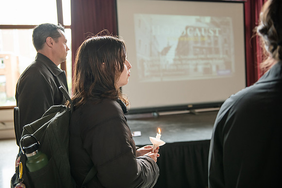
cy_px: 94
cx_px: 141
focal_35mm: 38
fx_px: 298
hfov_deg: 50.7
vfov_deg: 35.1
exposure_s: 1/160
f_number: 3.2
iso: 1250
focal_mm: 38
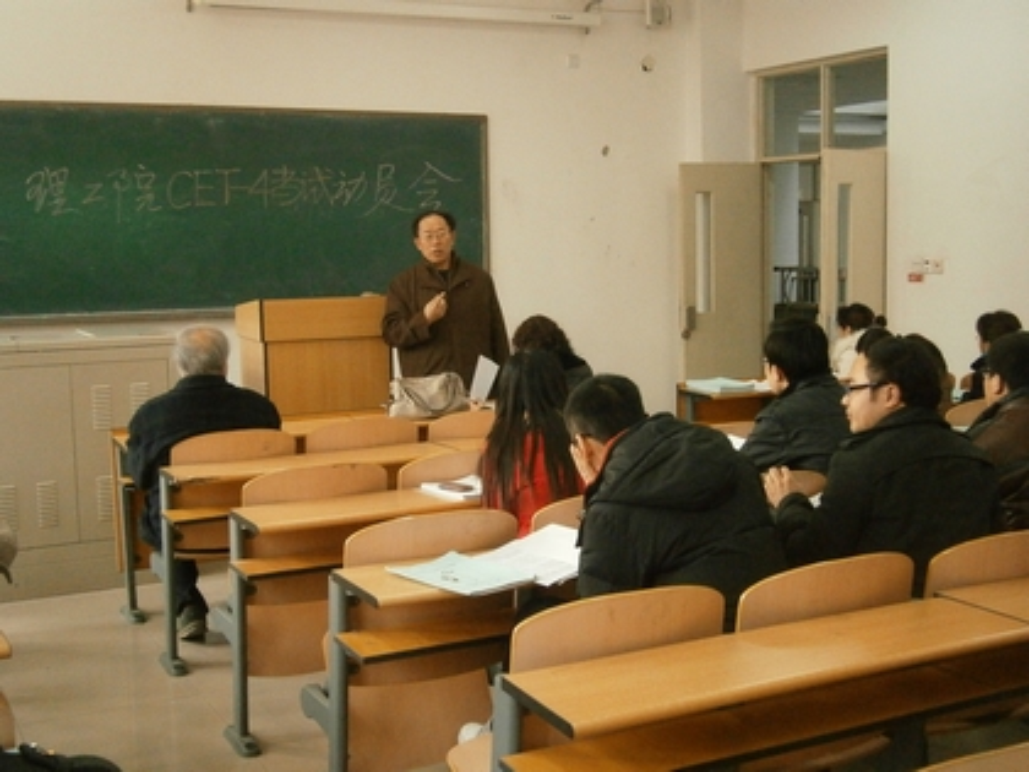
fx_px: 1397
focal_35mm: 47
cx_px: 514
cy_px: 386
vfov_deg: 30.9
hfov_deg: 40.4
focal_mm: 8.3
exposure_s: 1/160
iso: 800
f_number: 3.4
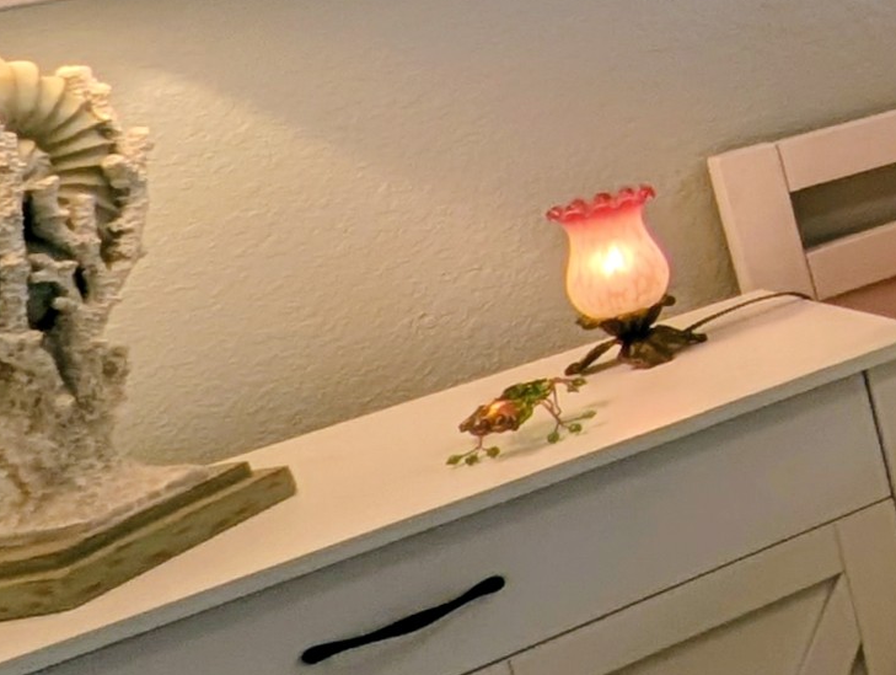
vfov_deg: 22.0
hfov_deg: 14.4
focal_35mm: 61
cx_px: 2246
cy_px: -163
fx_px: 1581
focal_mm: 2.23
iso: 48
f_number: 1.95
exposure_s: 1/40
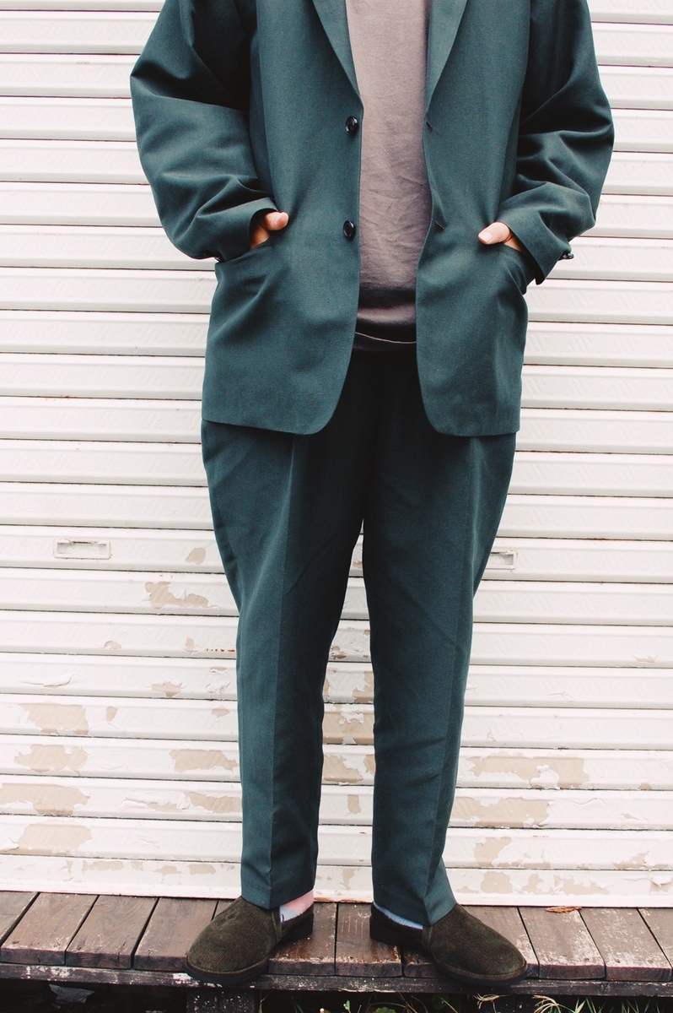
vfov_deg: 37.9
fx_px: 1475
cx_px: 336
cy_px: 506
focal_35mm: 52
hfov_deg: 25.7
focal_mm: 35
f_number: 10
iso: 800
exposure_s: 1/400
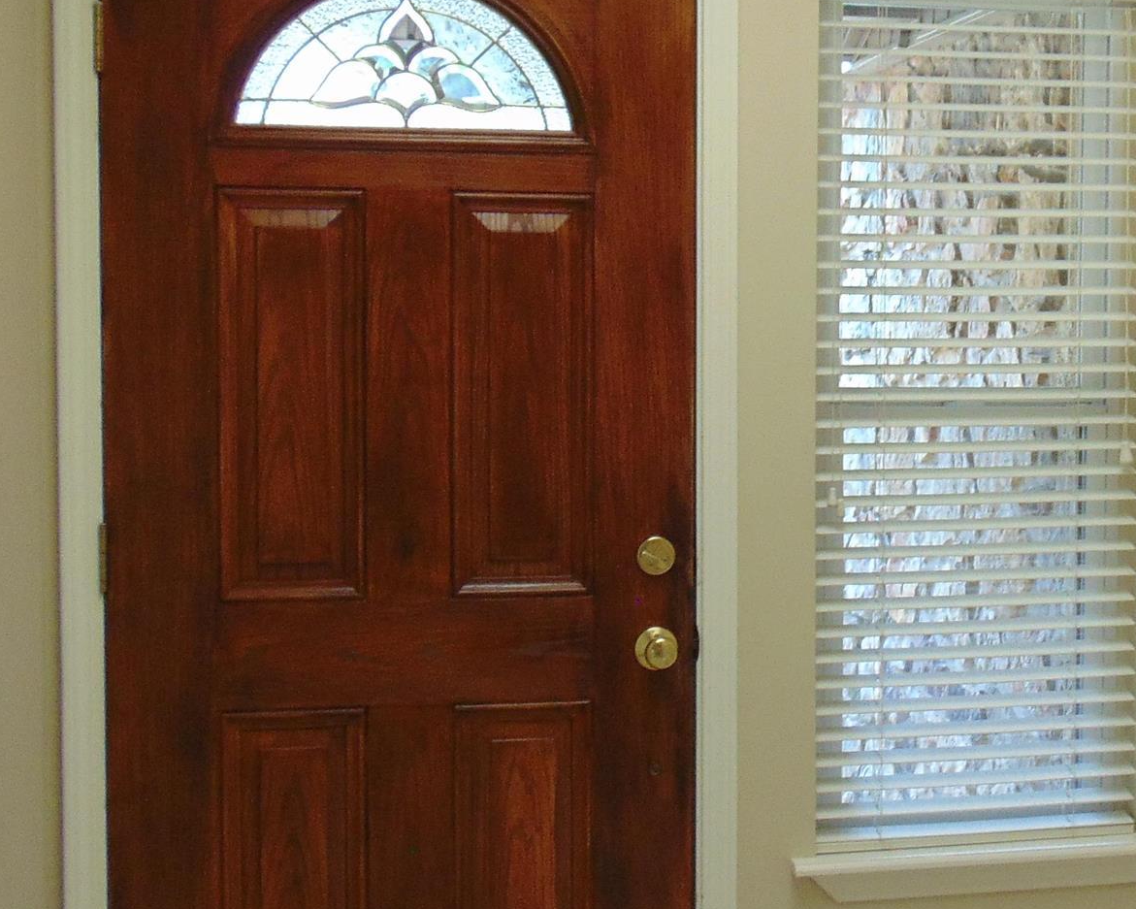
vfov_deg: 23.9
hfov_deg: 29.0
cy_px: 438
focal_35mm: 64
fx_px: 2152
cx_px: 880
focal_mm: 4.5
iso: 100
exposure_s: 1/30
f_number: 3
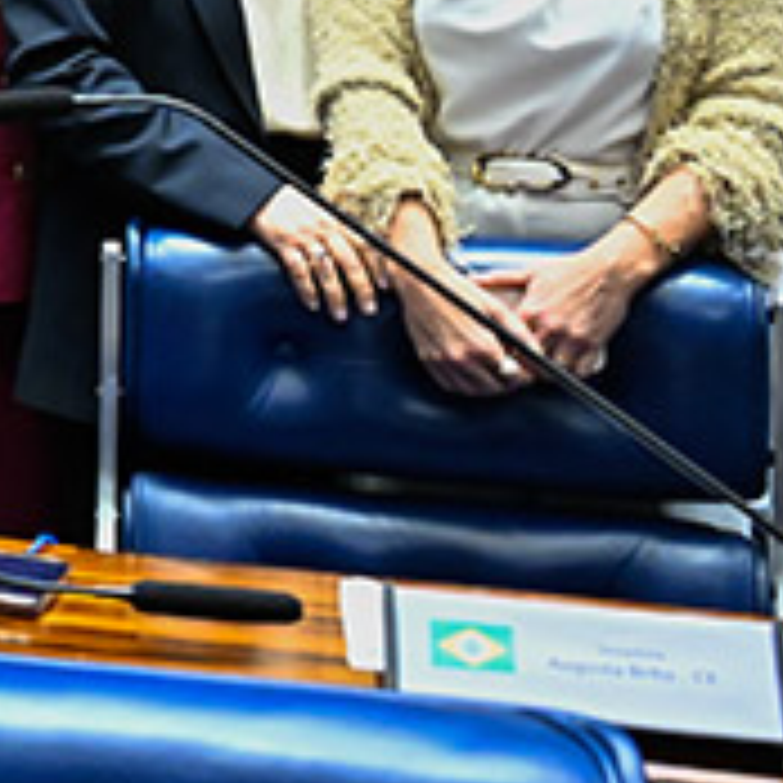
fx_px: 3278
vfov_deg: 12.9
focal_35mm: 128
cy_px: -374
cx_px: -1138
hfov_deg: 11.2
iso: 6400
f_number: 4.5
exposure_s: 1/160
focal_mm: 30.5
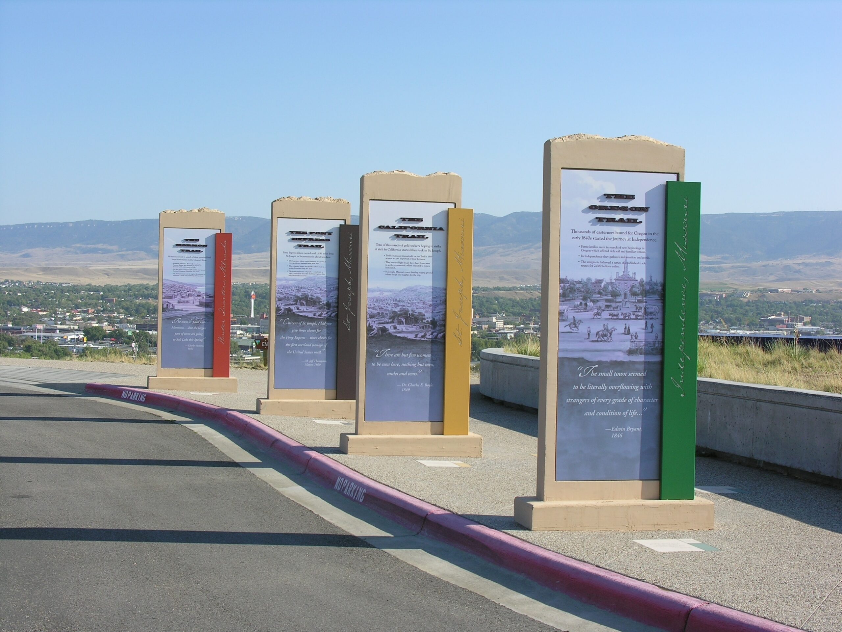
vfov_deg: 24.8
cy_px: 316
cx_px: 421
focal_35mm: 59
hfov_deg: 32.7
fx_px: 1435
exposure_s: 1/176
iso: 50
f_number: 6.3
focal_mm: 15
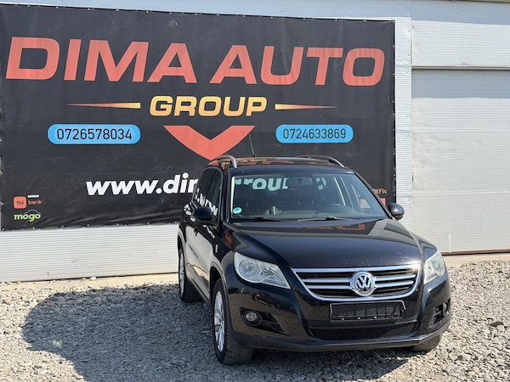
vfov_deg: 30.3
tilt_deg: -0.2
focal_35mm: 48
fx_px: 707
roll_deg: +1.5
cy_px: 191
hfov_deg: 39.7
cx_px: 255
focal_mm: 6.76
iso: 80
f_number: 1.78
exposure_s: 1/2976
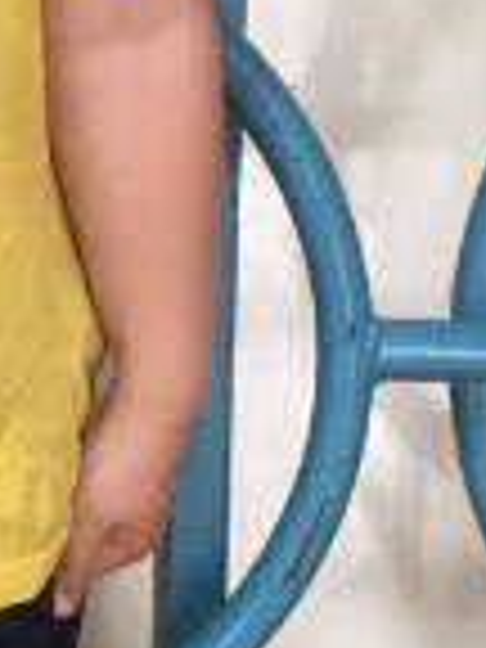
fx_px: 3220
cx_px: -526
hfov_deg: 8.2
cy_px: 234
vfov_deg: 11.5
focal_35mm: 172
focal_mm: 3.3
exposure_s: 1/33
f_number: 2.4
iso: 125
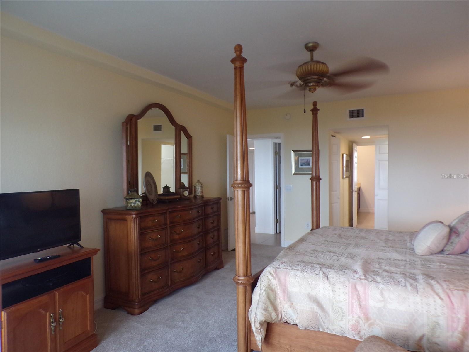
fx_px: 325
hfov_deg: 71.6
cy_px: 176
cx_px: 234
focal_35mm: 24
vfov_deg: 56.8
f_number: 3
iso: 200
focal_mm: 4.3
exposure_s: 1/34
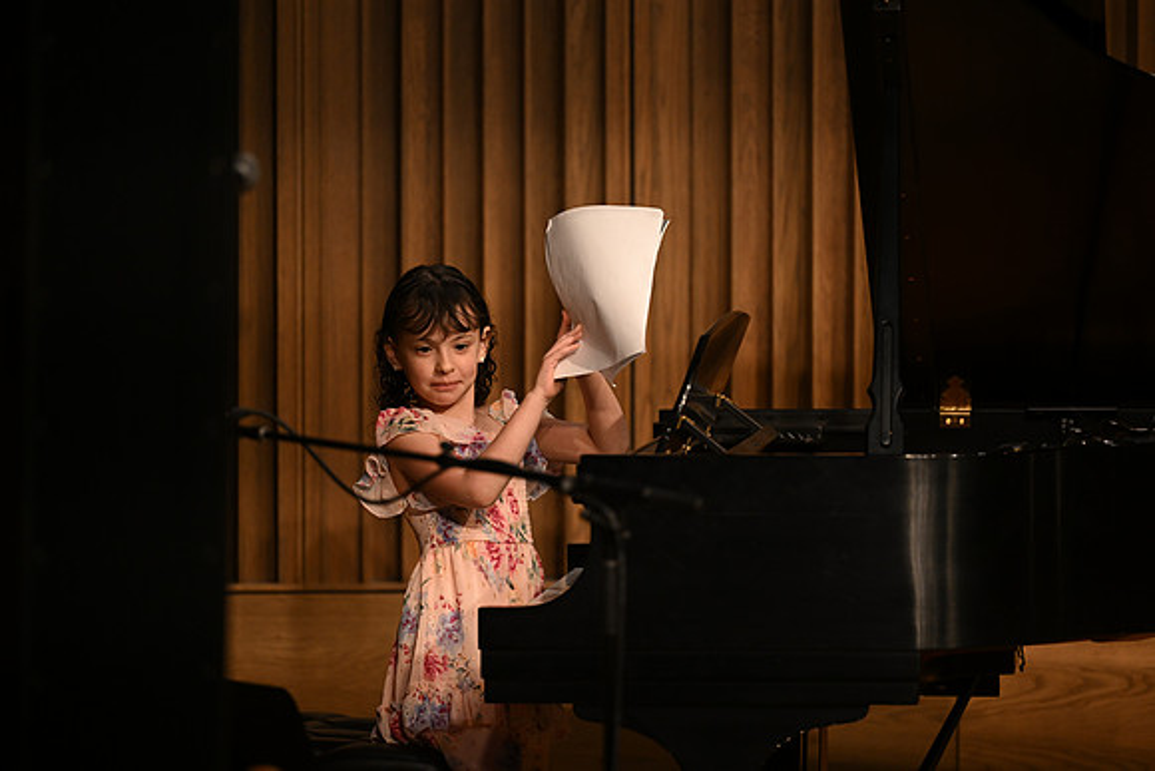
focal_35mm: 200
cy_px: 386
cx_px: 578
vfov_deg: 6.9
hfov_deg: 10.3
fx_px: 6418
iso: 1600
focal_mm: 200
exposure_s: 1/400
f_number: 2.8
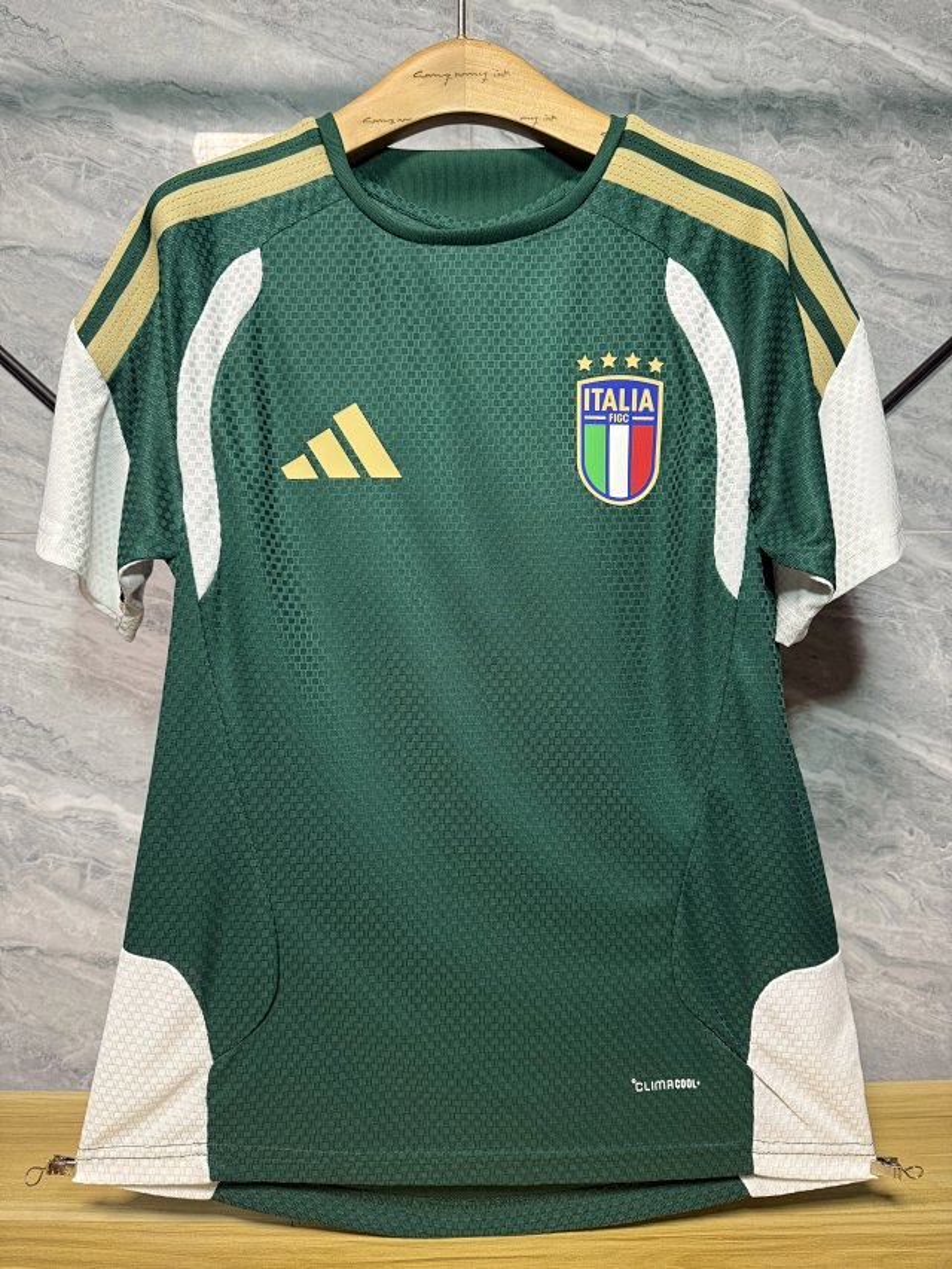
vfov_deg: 71.6
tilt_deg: -0.1
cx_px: 476
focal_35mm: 24
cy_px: 634
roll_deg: +0.3
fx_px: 880
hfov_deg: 56.8
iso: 200
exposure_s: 1/50
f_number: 1.78
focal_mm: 6.76
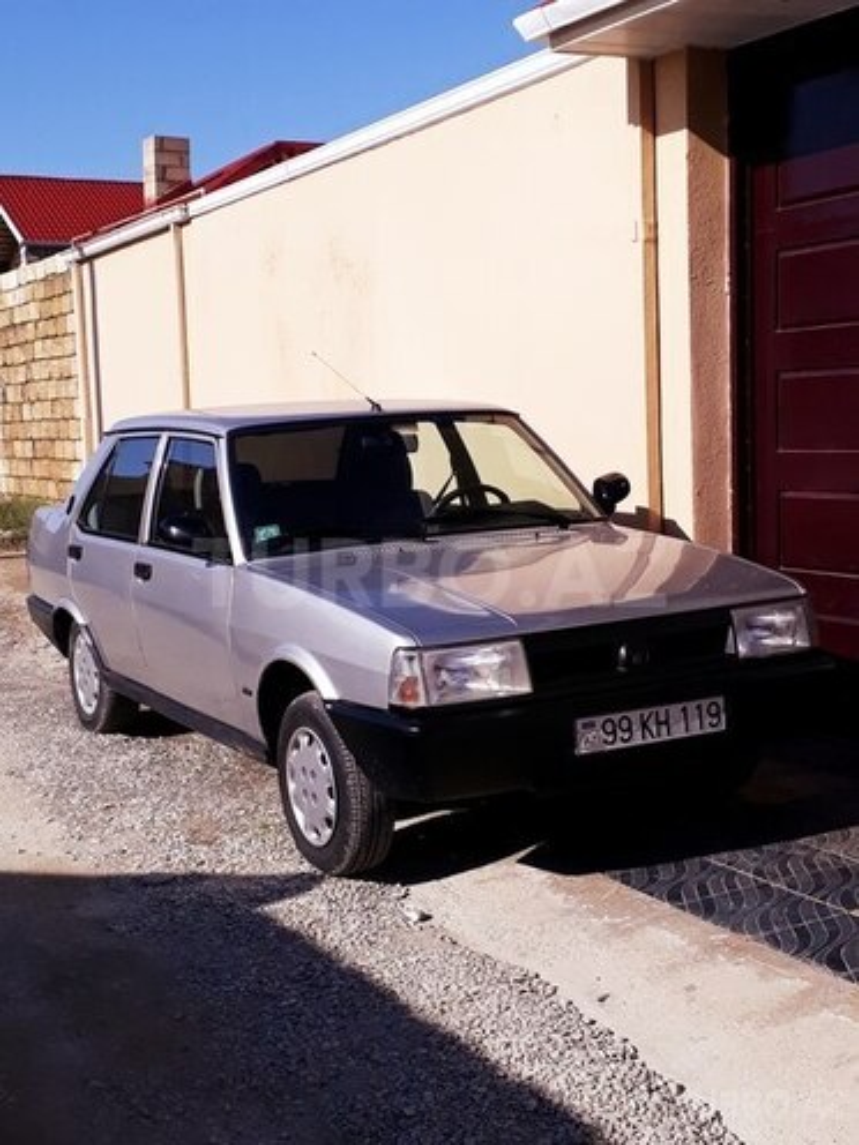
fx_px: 893
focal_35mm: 27
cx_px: 430
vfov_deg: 65.3
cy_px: 572
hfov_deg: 51.4
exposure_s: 1/2114
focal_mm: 3.6
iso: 40
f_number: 1.9
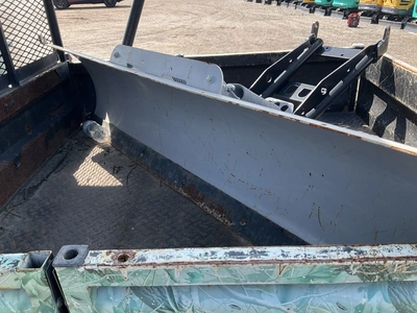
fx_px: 349
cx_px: 208
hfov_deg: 61.7
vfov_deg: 48.2
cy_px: 156
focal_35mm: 29
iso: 25
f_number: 1.8
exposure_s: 1/344
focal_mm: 3
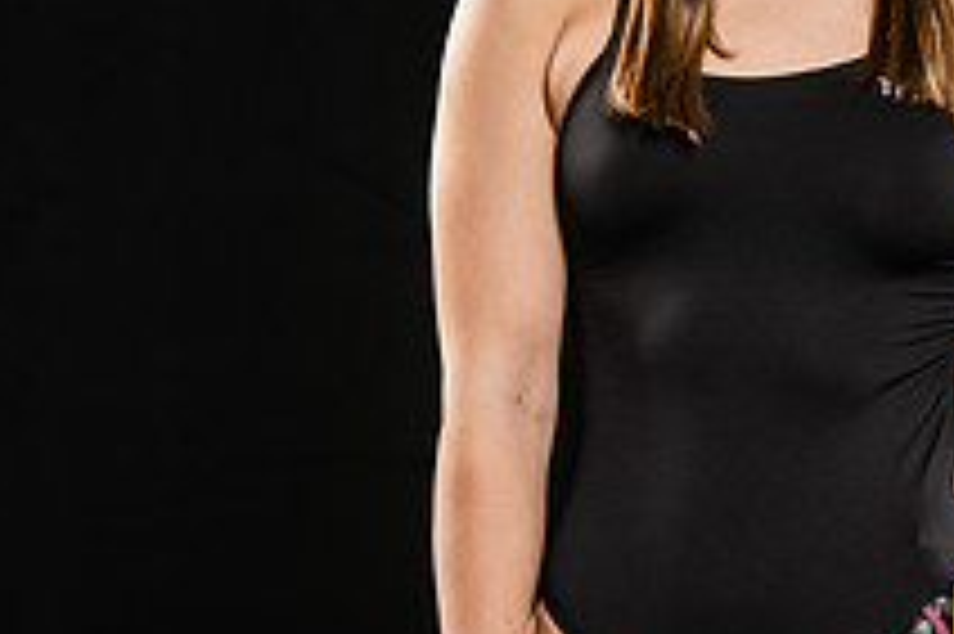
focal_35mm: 329
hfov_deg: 6.2
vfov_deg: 4.2
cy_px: 200
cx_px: 954
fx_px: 8711
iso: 320
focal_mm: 120
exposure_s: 1/250
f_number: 5.6
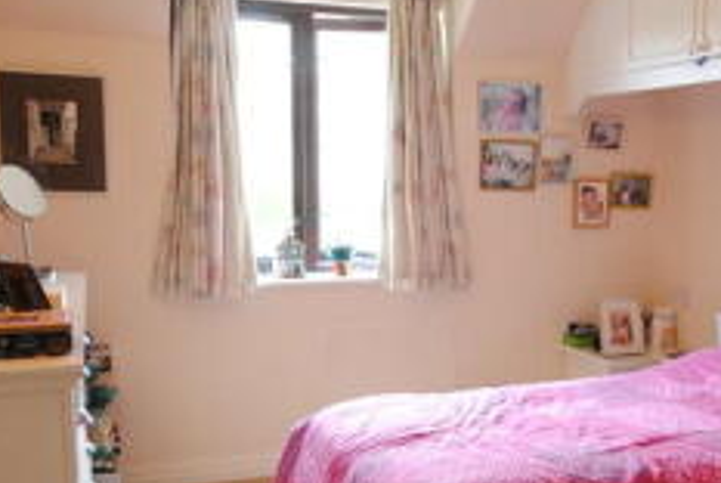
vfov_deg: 31.8
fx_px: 842
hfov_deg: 46.0
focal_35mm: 42
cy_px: 311
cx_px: 447
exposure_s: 1/25
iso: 400
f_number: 4
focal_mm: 10
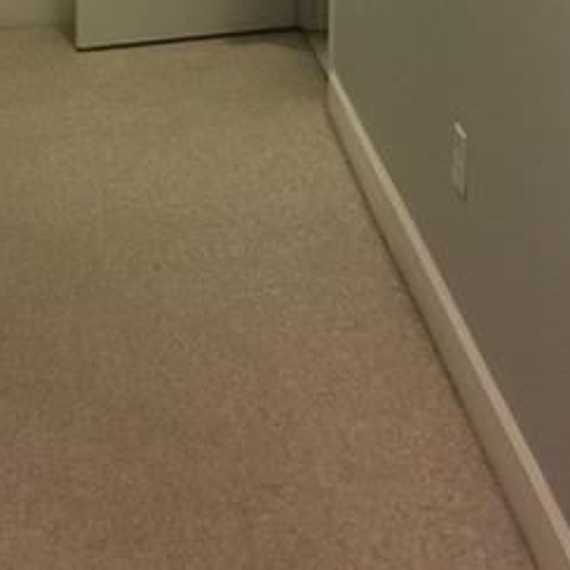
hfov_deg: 21.2
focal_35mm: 81
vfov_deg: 19.3
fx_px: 1509
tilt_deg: -7.0
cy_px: -230
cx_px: 148
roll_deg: +1.0
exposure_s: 1/15
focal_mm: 4.15
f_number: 2.2
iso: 50
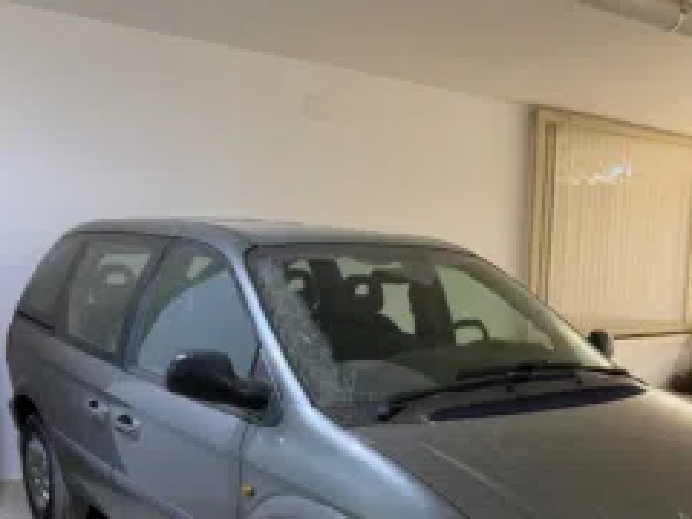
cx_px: 430
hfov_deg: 46.4
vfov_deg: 35.0
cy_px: 404
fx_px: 800
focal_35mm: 40
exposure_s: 1/50
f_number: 1.78
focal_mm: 6.76
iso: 250
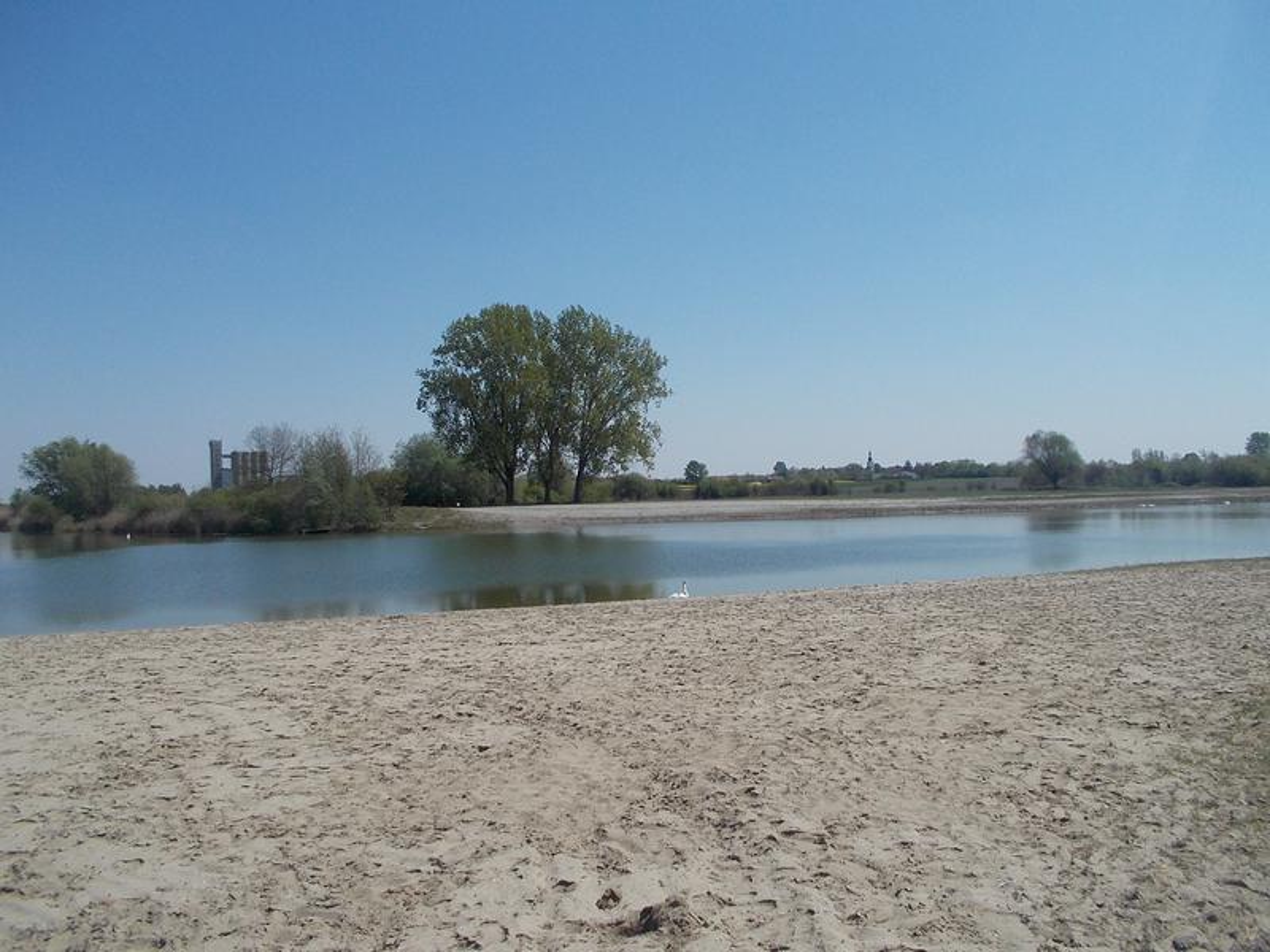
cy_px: 476
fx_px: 1064
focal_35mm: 29
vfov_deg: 48.2
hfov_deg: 61.7
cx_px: 635
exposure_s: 1/1250
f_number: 3.3
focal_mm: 4.1
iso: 80
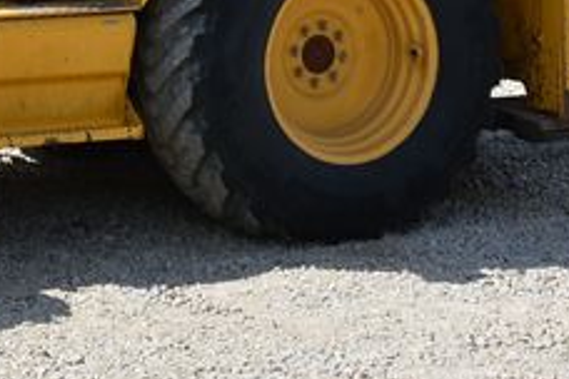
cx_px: 5
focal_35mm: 116
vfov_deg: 11.3
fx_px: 1833
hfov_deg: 17.3
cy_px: -193
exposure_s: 1/250
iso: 250
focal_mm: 22
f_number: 10
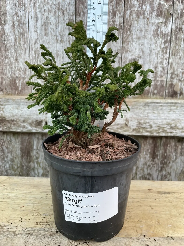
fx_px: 184
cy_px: 123
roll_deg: -2.6
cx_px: 92
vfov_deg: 67.3
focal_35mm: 26
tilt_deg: -12.7
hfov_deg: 53.1
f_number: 1.6
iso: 50
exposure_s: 1/121
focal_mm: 4.2
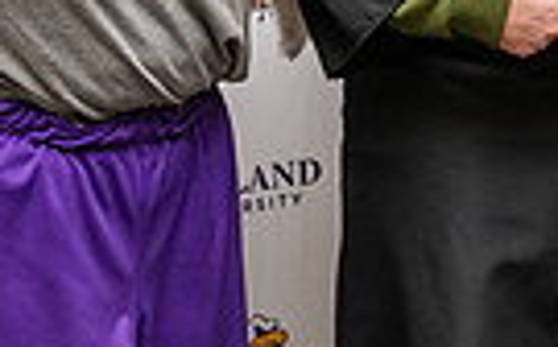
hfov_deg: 14.8
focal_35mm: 140
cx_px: 459
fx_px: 2126
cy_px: -118
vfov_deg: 9.2
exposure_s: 1/160
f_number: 3.5
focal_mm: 32
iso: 1600
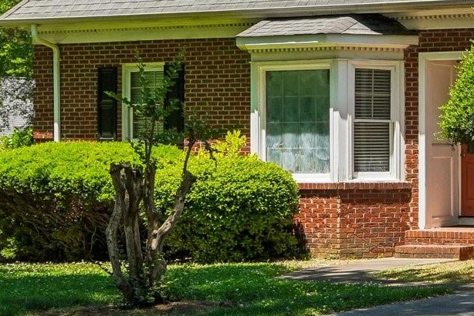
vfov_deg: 13.7
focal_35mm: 100
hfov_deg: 17.5
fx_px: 1317
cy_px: 108
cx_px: 781
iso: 100
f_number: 8
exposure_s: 1/90
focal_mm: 20
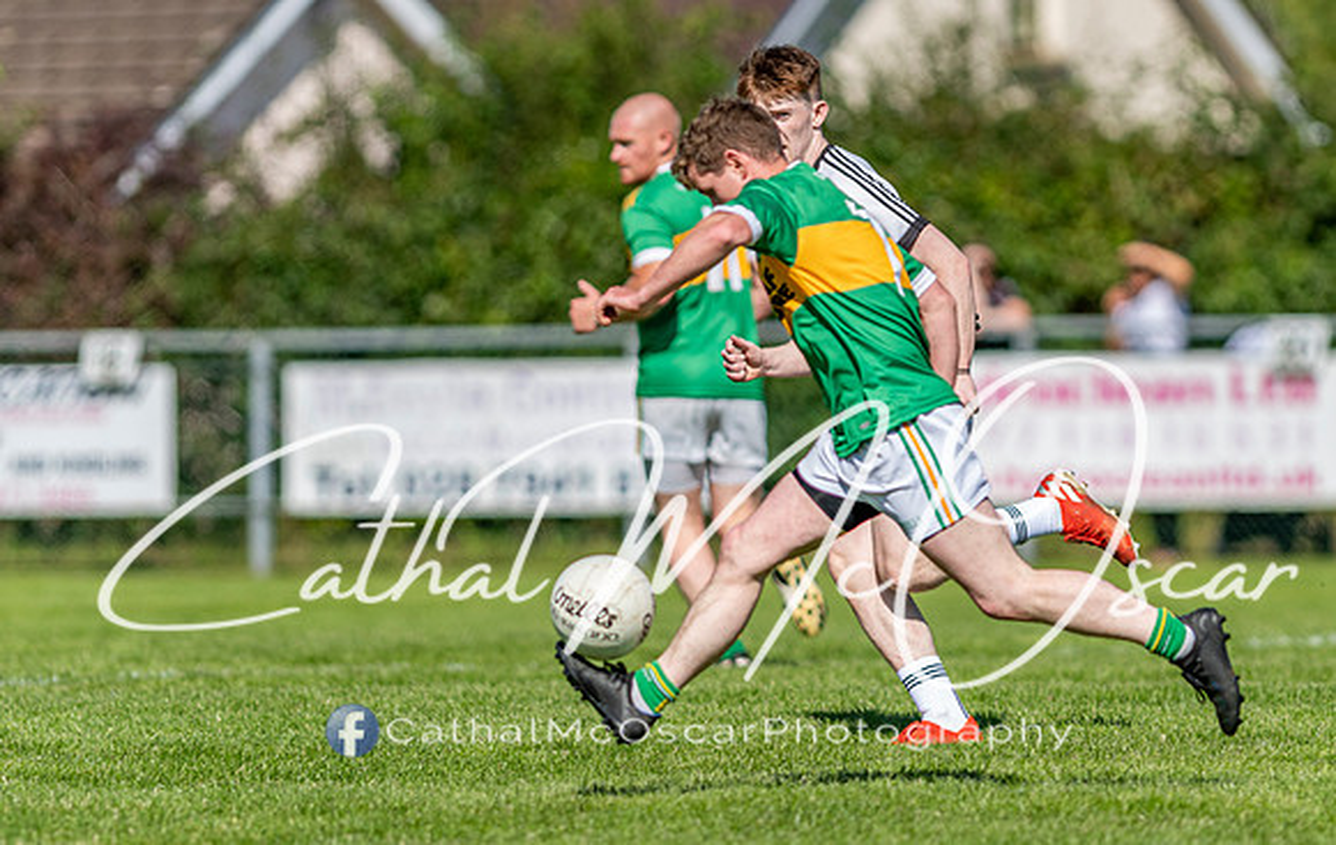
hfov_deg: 3.9
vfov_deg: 2.5
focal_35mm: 540
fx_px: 19725
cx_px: 775
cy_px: 484
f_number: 2.8
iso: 100
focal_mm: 300
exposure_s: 1/2000
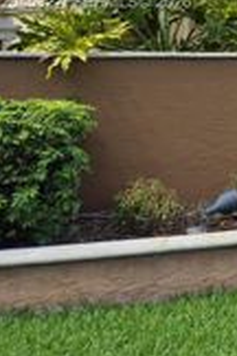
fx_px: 731
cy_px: 3
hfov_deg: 14.2
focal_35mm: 74
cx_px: 527
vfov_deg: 26.0
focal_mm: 5.4
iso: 25
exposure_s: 1/1344
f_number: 1.8
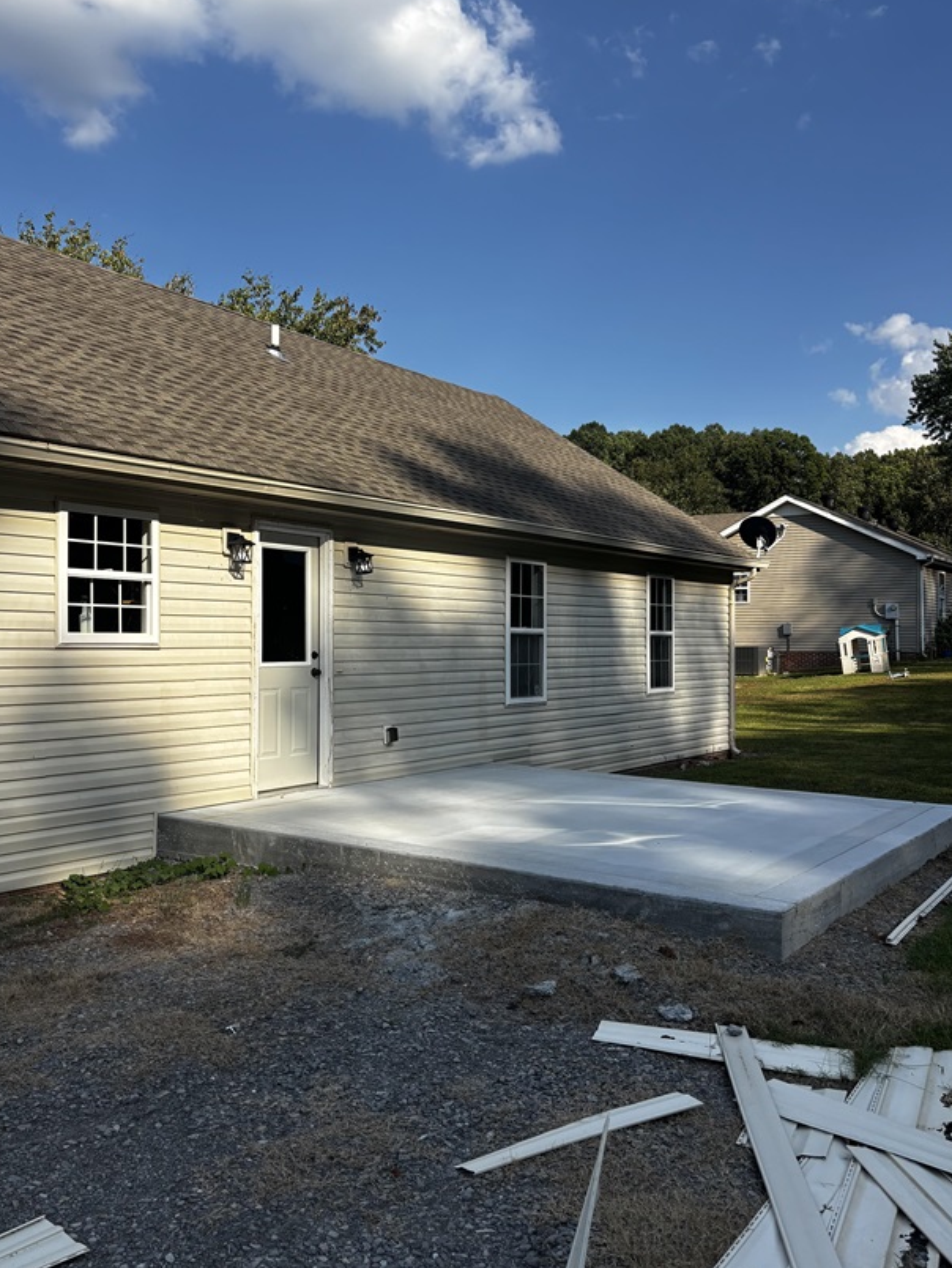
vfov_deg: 58.3
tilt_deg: +1.9
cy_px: 647
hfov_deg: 45.3
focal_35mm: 31
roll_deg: +0.4
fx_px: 1136
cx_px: 399
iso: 50
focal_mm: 5.96
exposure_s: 1/3021
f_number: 1.6
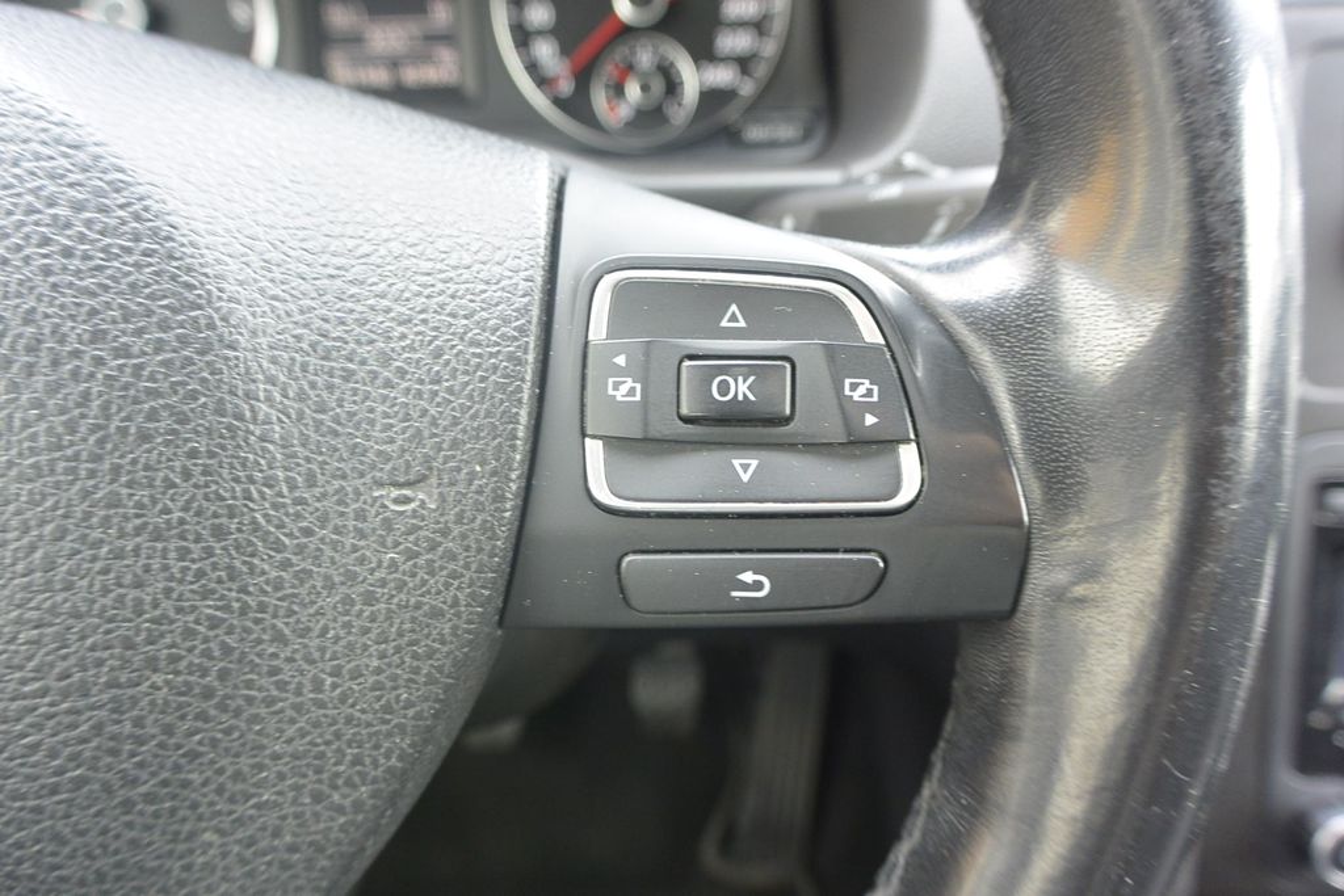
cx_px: 672
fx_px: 1008
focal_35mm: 27
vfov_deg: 47.9
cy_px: 448
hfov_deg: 67.4
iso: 450
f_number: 3.5
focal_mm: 10
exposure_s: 1/60
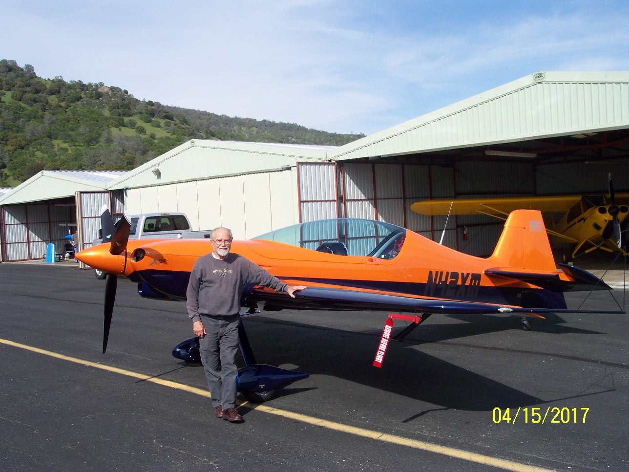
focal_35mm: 38
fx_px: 690
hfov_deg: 49.0
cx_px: 314
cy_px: 236
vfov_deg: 37.7
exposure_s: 1/700
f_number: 4.8
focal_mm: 8
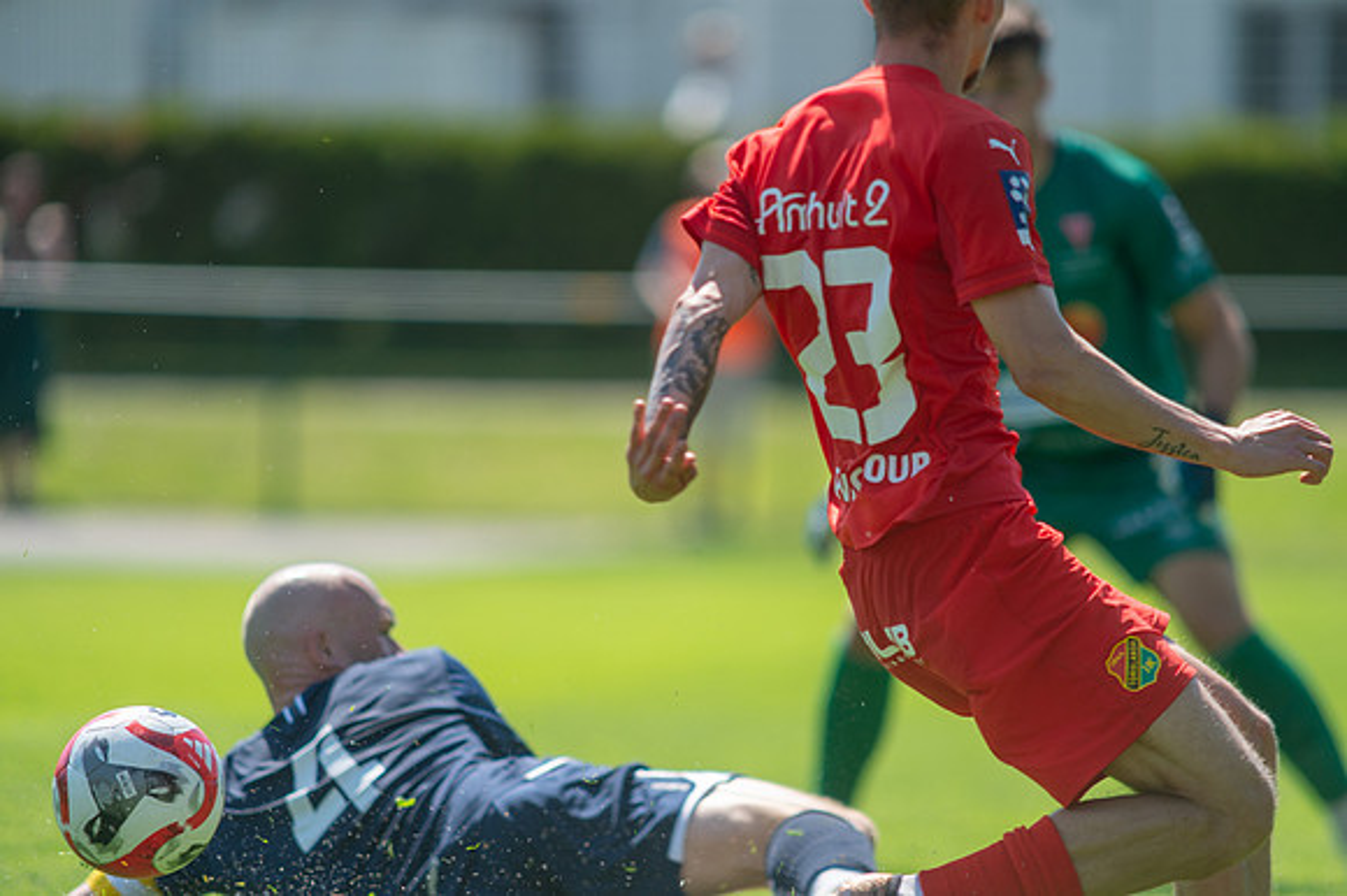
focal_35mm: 420
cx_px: 674
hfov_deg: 4.9
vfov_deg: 3.3
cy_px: 448
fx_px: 15705
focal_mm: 420
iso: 360
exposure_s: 1/2000
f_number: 4
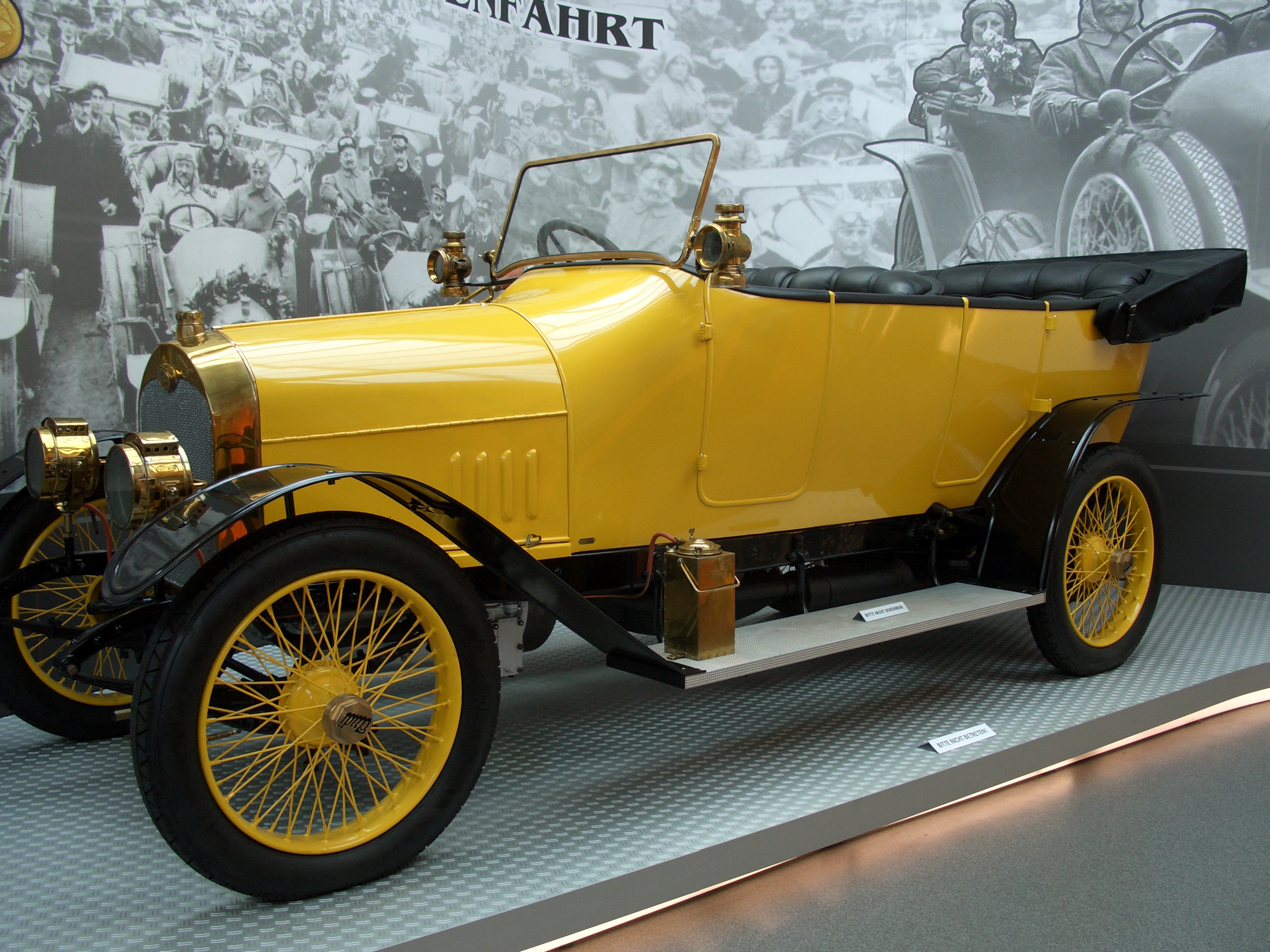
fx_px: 1284
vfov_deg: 40.7
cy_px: 480
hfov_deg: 52.6
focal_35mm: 35
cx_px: 634
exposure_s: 1/100
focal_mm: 7.1
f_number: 2.8
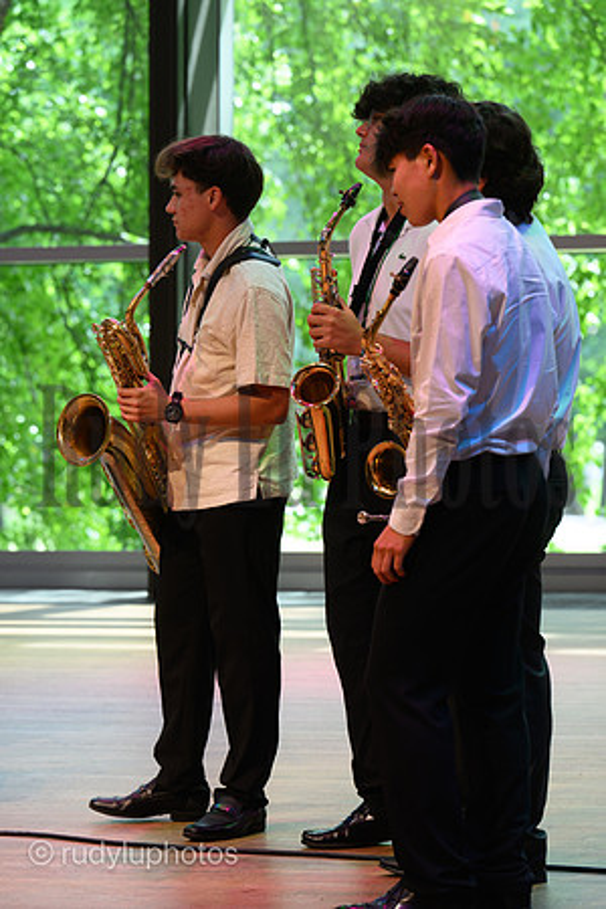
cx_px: 303
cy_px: 454
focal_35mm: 175
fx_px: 4418
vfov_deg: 11.7
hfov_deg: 7.8
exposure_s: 1/100
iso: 1000
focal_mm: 175
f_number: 6.3
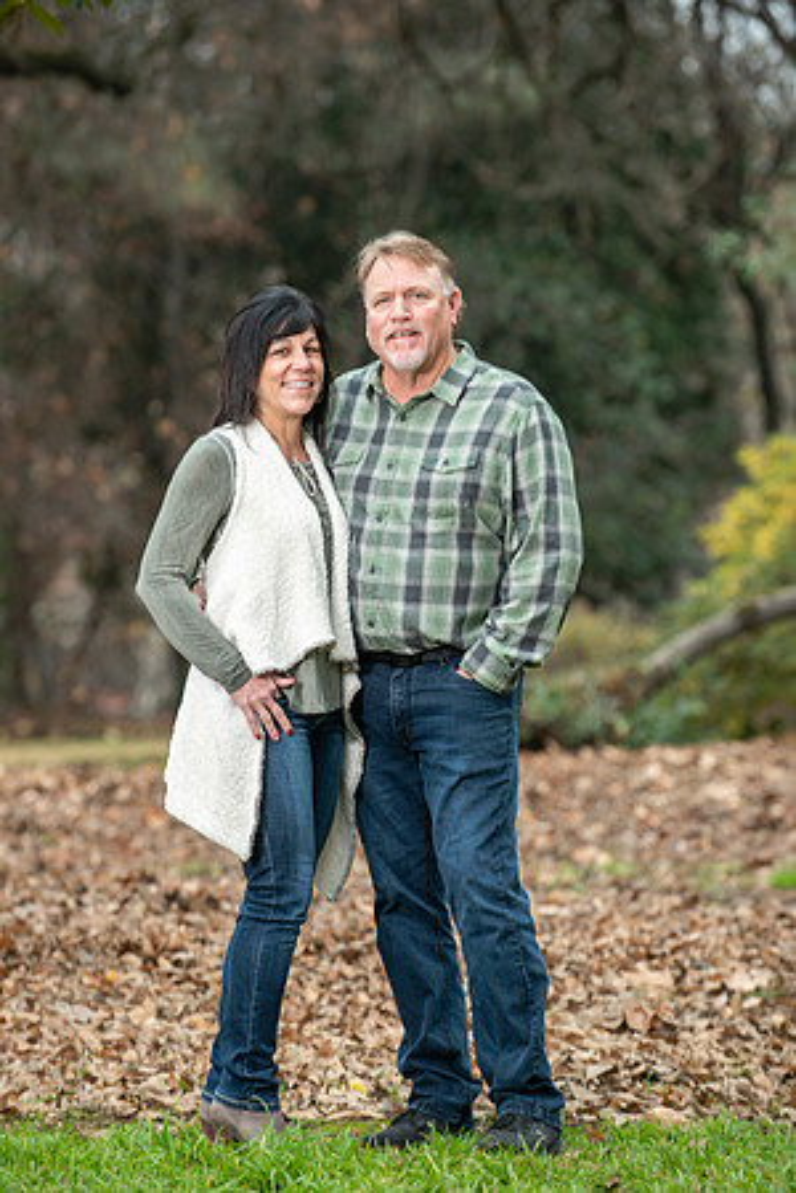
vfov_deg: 11.4
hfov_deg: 7.6
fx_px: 5970
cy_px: 596
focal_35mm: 180
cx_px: 398
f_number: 4
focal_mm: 180
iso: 200
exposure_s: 1/125
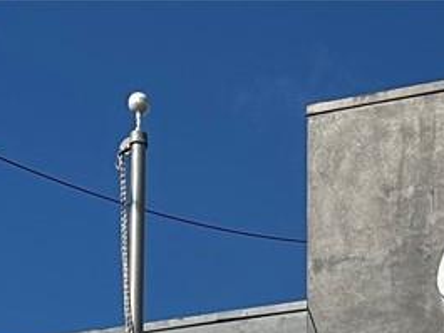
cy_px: 1002
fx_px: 1861
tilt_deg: +4.7
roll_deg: -0.1
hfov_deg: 13.2
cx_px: 543
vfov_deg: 8.5
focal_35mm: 145
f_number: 1.78
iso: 80
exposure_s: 1/8929
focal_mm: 6.86
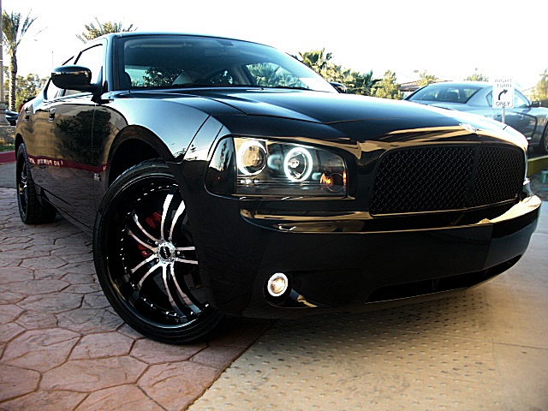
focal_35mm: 36
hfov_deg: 51.4
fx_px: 570
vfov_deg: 39.7
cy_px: 206
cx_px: 274
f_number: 2.8
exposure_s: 1/100
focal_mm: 6.3
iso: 100
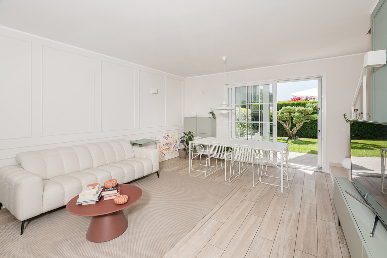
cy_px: 129
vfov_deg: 73.7
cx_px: 194
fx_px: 172
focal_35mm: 16
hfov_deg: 96.7
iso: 200
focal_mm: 16
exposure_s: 1/250
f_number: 7.1
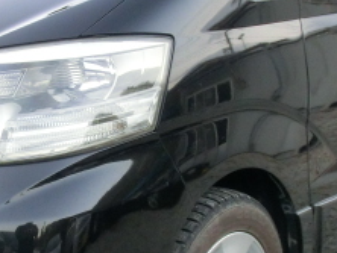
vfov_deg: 15.6
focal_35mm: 95
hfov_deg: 20.5
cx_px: 96
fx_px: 926
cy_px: 151
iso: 500
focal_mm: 5.86
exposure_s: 1/60
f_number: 3.7
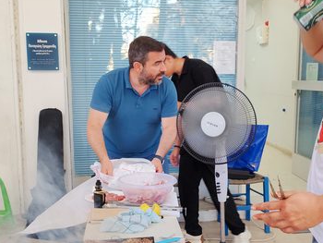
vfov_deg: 31.5
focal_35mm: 46
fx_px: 430
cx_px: 186
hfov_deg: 41.1
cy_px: 147
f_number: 1.65
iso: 250
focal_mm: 6.14
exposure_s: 1/50
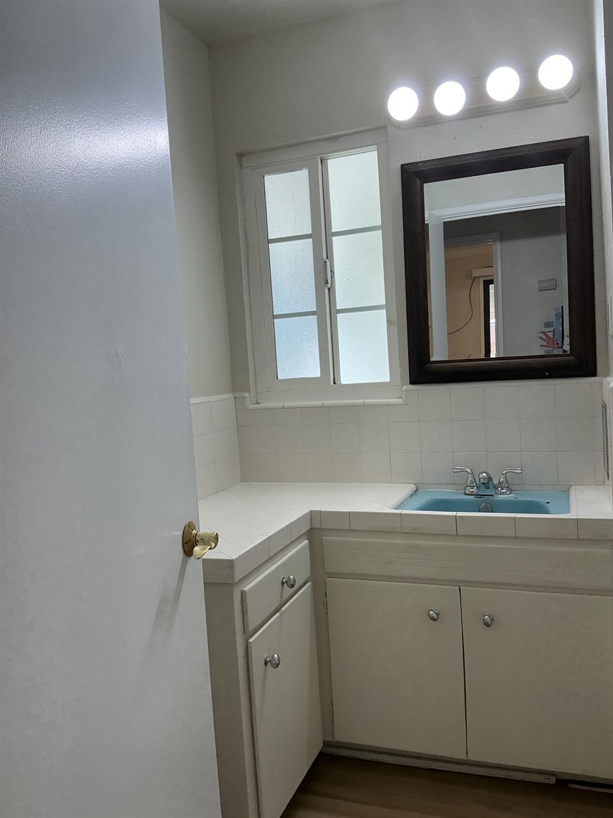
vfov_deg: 61.7
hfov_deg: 48.2
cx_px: 306
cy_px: 409
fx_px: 685
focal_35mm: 29
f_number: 1.8
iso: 32
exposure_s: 1/120
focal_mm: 3
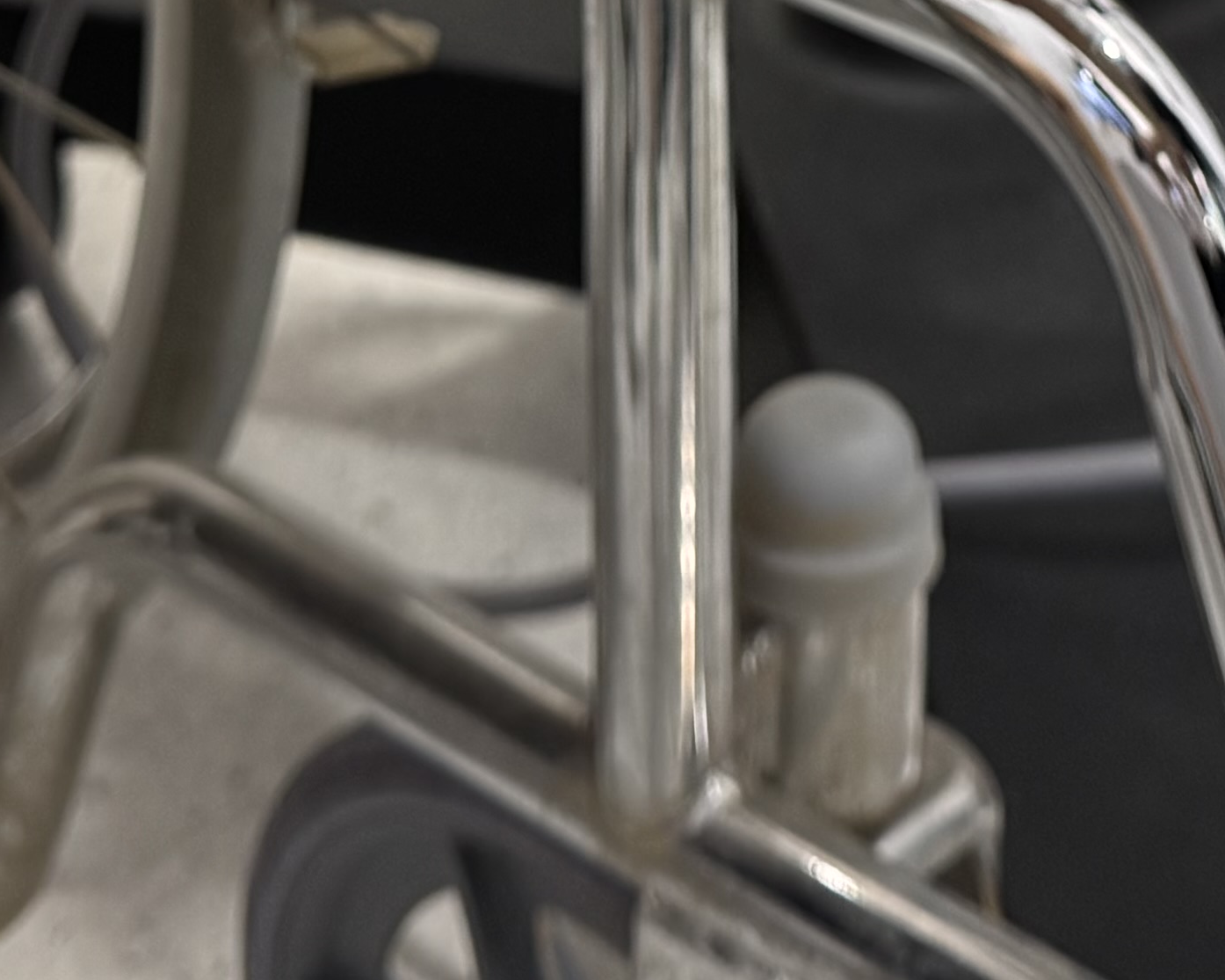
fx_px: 3480
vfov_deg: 14.1
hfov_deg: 19.9
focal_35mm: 96
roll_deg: -4.4
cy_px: -807
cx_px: 845
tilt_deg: -18.3
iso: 160
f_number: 1.78
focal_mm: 6.76
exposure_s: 1/100
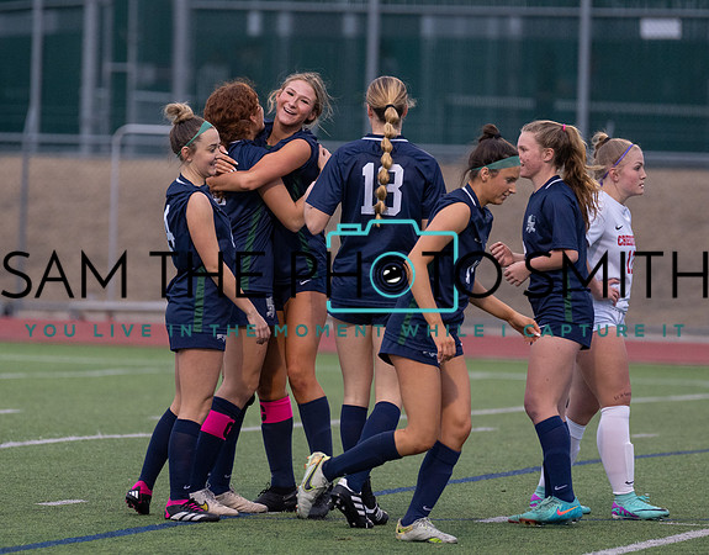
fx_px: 8565
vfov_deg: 3.7
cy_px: 252
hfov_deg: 4.7
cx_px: 281
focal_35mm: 412
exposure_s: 1/1000
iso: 2000
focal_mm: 280
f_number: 4
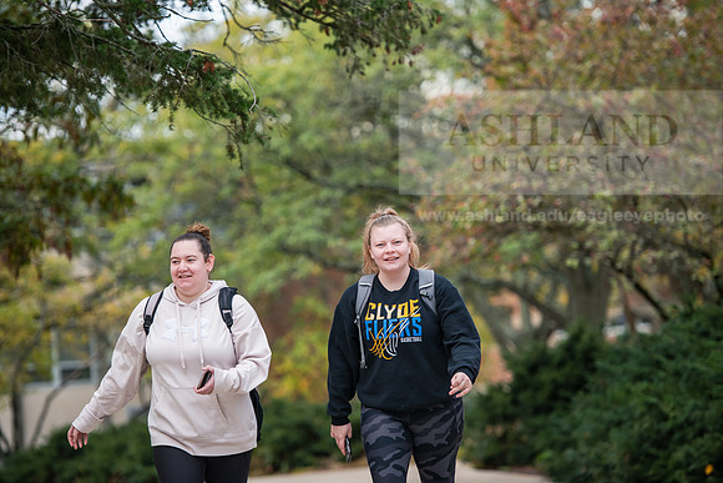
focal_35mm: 150
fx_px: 3013
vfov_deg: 9.2
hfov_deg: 13.7
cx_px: 362
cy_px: 242
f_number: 3.2
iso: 320
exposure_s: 1/400
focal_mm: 150
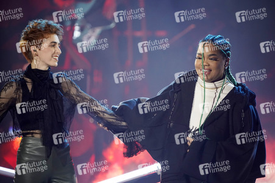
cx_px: 138
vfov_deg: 2.3
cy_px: 92
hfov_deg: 3.5
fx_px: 4488
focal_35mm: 588
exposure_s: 1/100
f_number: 6.3
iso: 4000
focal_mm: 588
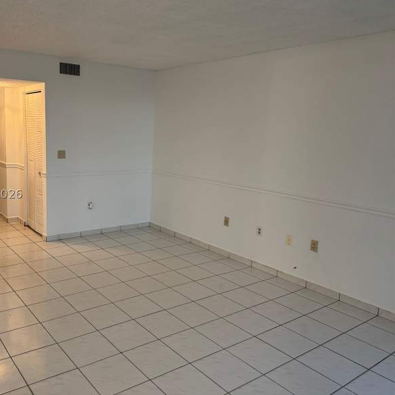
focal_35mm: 29
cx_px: 126
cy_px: 194
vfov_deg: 55.6
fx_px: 374
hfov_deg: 54.3
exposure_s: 1/60
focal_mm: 6.76
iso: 250
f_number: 1.78
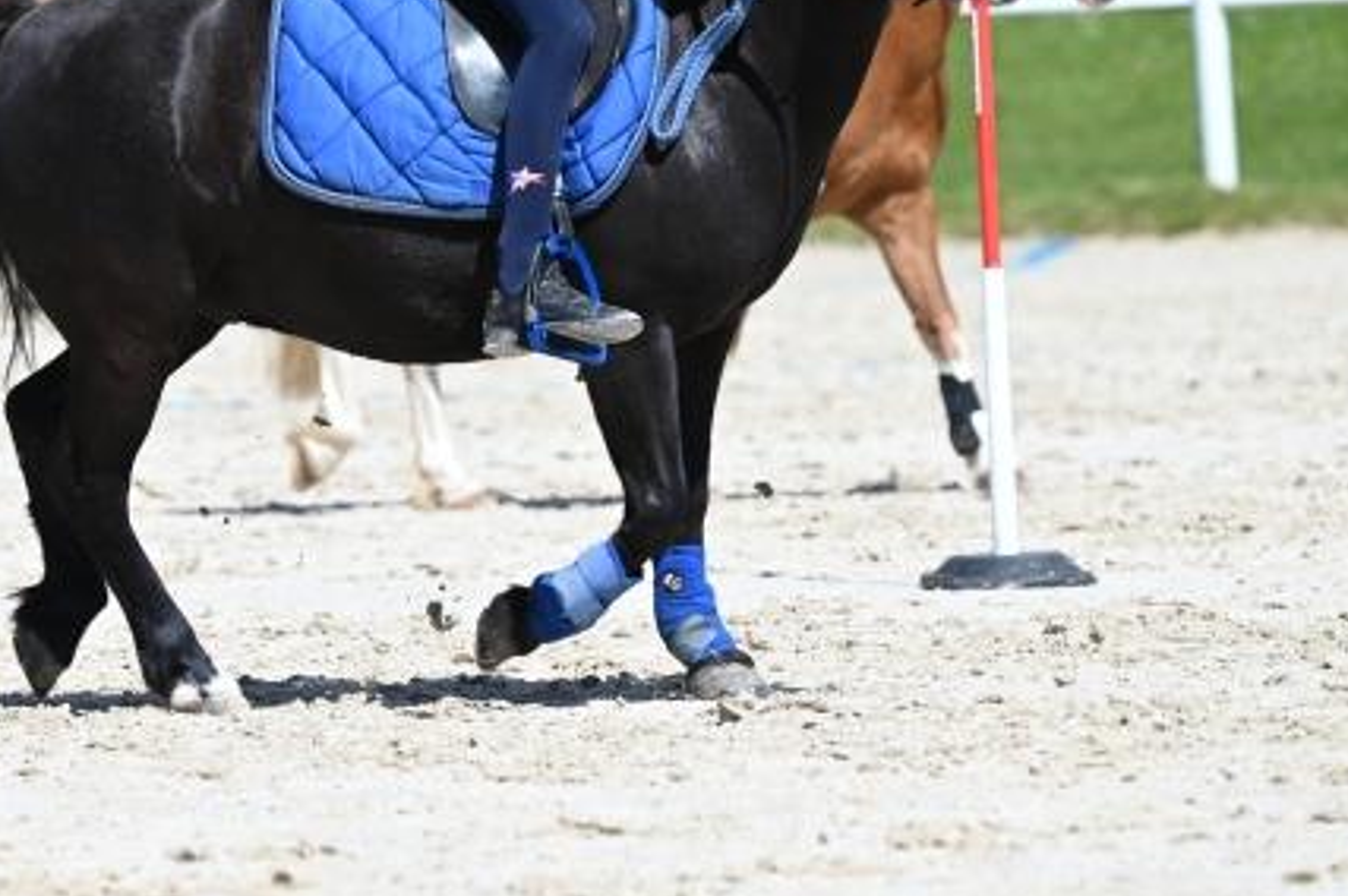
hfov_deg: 5.2
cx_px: 423
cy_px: 139
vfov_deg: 3.5
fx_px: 14704
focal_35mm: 393
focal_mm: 210
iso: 250
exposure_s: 1/1250
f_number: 5.6
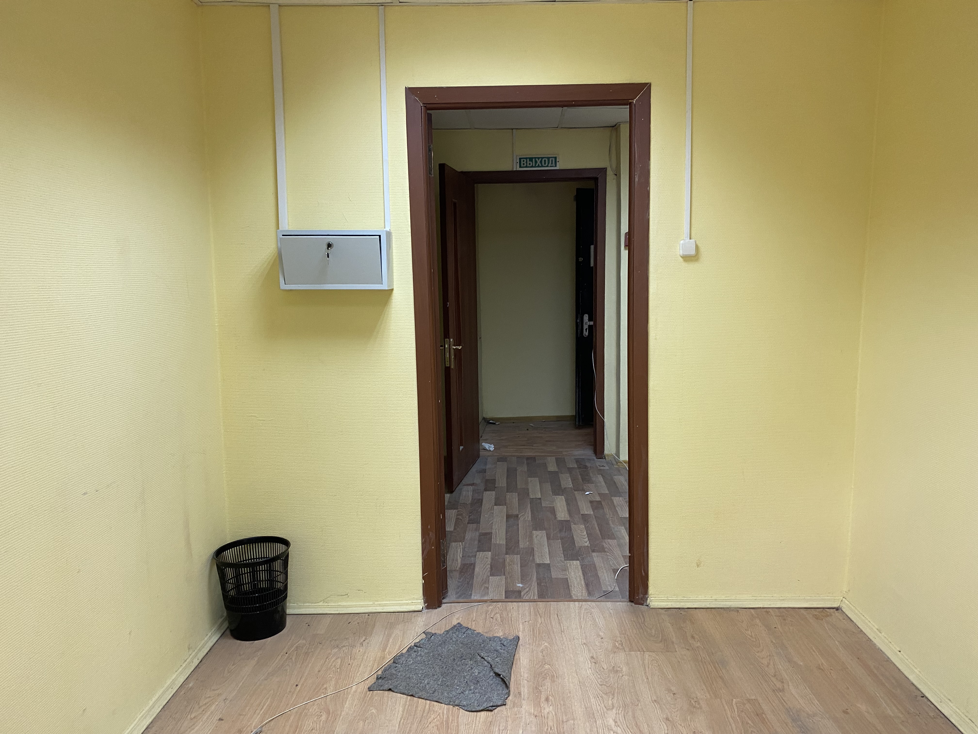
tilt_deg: -6.2
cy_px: 367
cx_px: 489
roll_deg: +1.1
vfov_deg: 53.1
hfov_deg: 67.3
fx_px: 735
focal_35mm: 26
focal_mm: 4.25
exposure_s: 1/50
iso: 100
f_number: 1.8
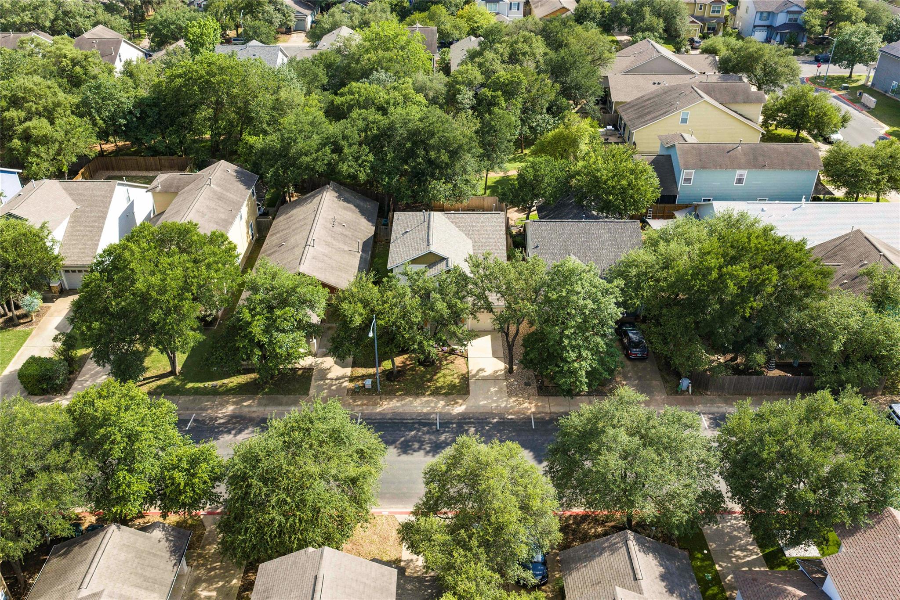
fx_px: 575
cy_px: 300
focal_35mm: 23
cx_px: 450
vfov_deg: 55.1
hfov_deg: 76.1
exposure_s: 1/6
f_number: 8
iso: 200
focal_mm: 23
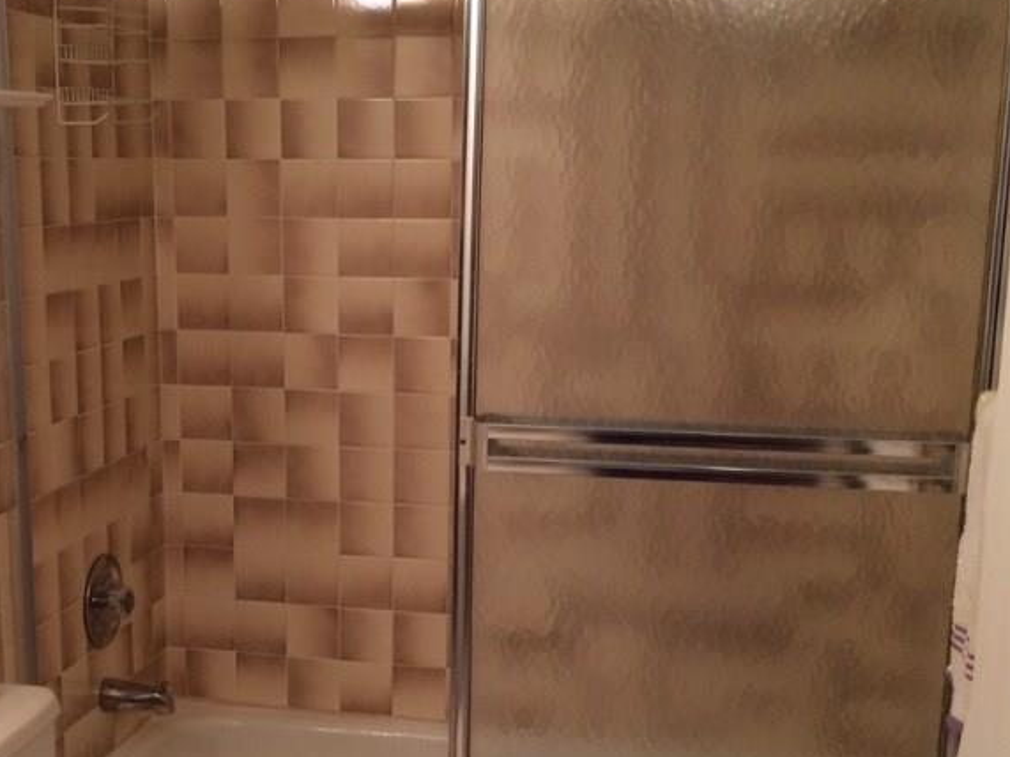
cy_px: 511
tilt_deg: -12.8
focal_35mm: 52
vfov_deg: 27.8
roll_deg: +0.0
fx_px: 1517
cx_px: 347
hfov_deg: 36.5
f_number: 2.2
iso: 64
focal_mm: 4.15
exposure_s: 1/30
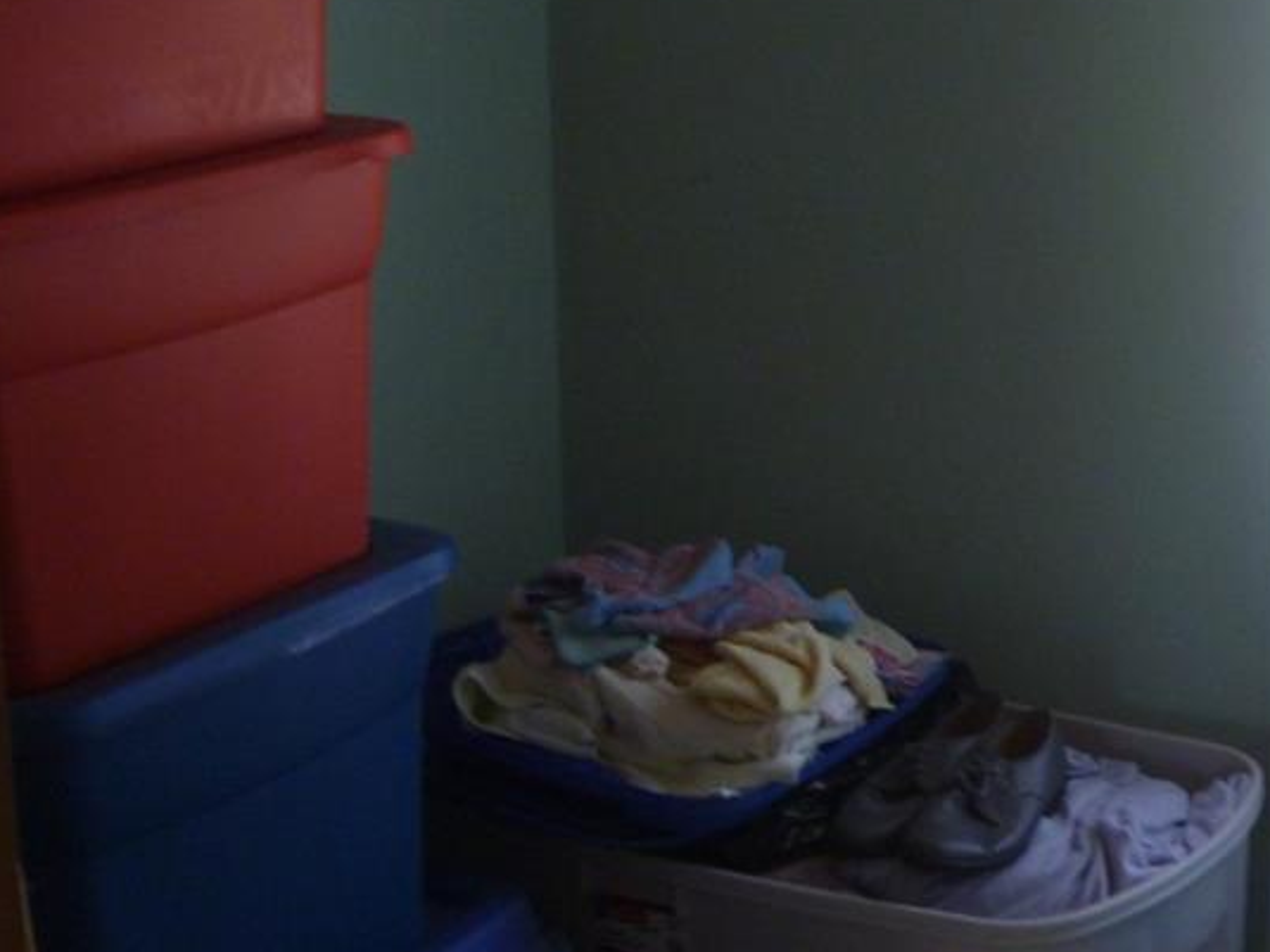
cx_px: 1075
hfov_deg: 28.2
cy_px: 382
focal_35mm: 67
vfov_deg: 21.9
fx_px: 2458
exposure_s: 1/30
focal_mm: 6.3
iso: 250
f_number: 3.5
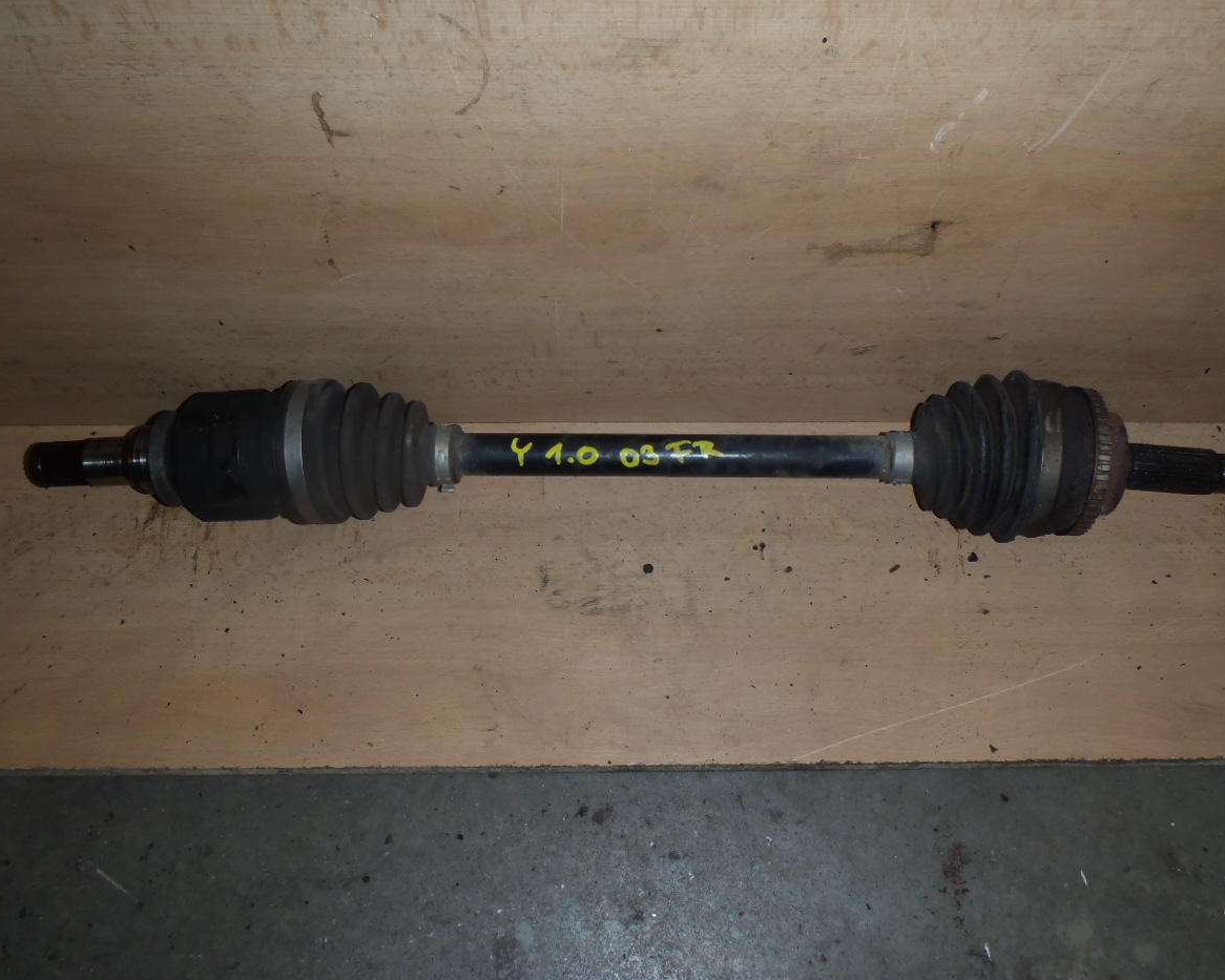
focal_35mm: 30
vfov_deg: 48.5
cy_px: 485
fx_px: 1088
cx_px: 646
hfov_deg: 58.7
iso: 100
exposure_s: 1/30
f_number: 3.9
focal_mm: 5
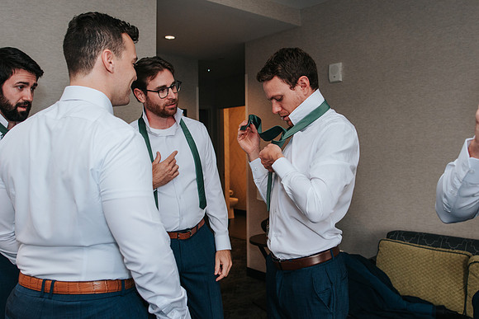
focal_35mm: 30
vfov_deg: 43.6
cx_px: 240
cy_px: 160
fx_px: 399
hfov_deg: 61.9
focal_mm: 20
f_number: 2.8
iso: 400
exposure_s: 1/250
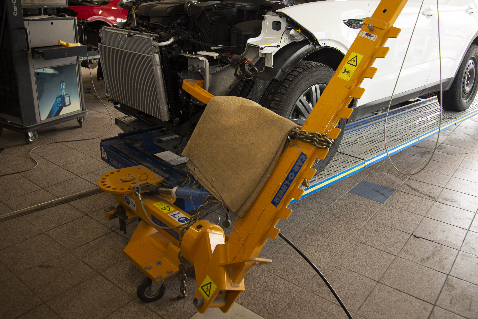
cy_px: 130
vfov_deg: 43.5
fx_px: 398
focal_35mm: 30
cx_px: 264
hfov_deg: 61.8
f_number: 8
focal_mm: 24
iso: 200
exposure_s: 1/125
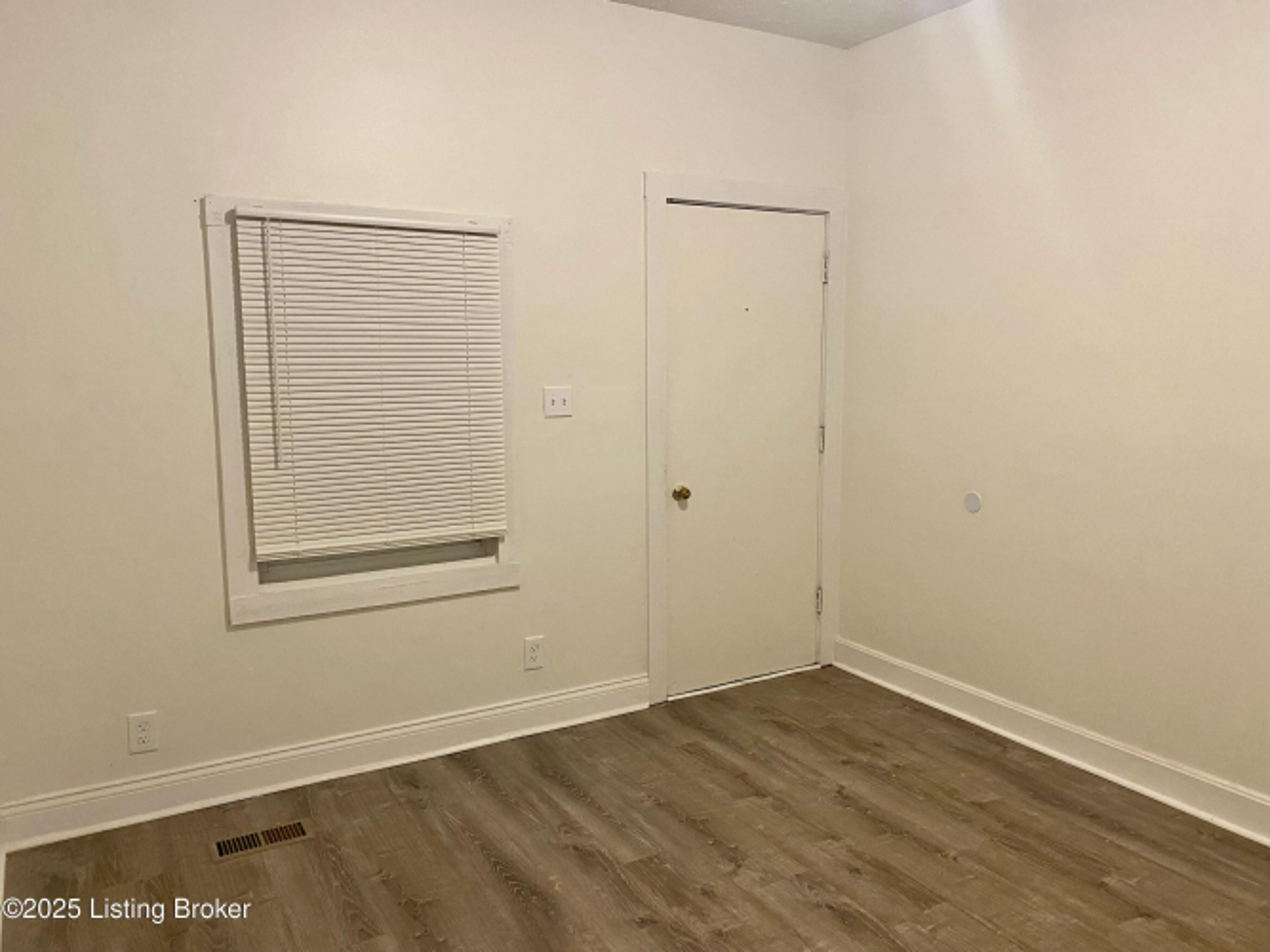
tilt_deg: -7.9
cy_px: 476
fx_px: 954
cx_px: 635
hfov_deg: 67.3
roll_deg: +0.0
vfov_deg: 53.0
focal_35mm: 26
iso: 250
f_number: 1.8
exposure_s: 1/60
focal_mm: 4.25
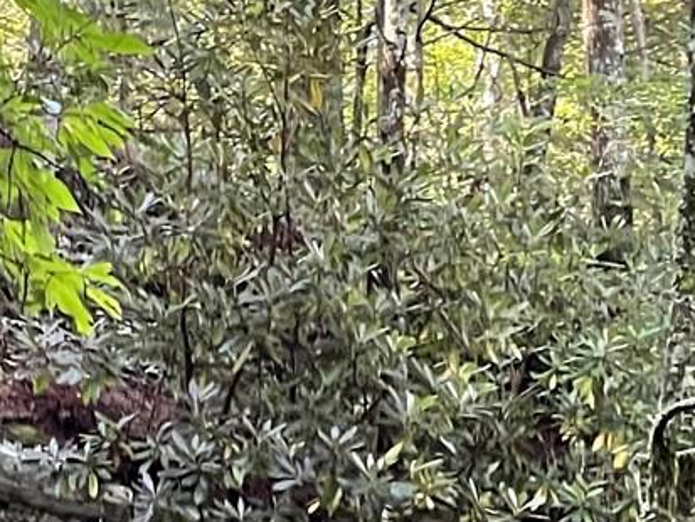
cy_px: 640
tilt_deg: +0.9
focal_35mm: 129
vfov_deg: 11.3
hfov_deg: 15.0
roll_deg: +2.5
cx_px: -29
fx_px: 2591
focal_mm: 5.1
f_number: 1.6
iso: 400
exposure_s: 1/60
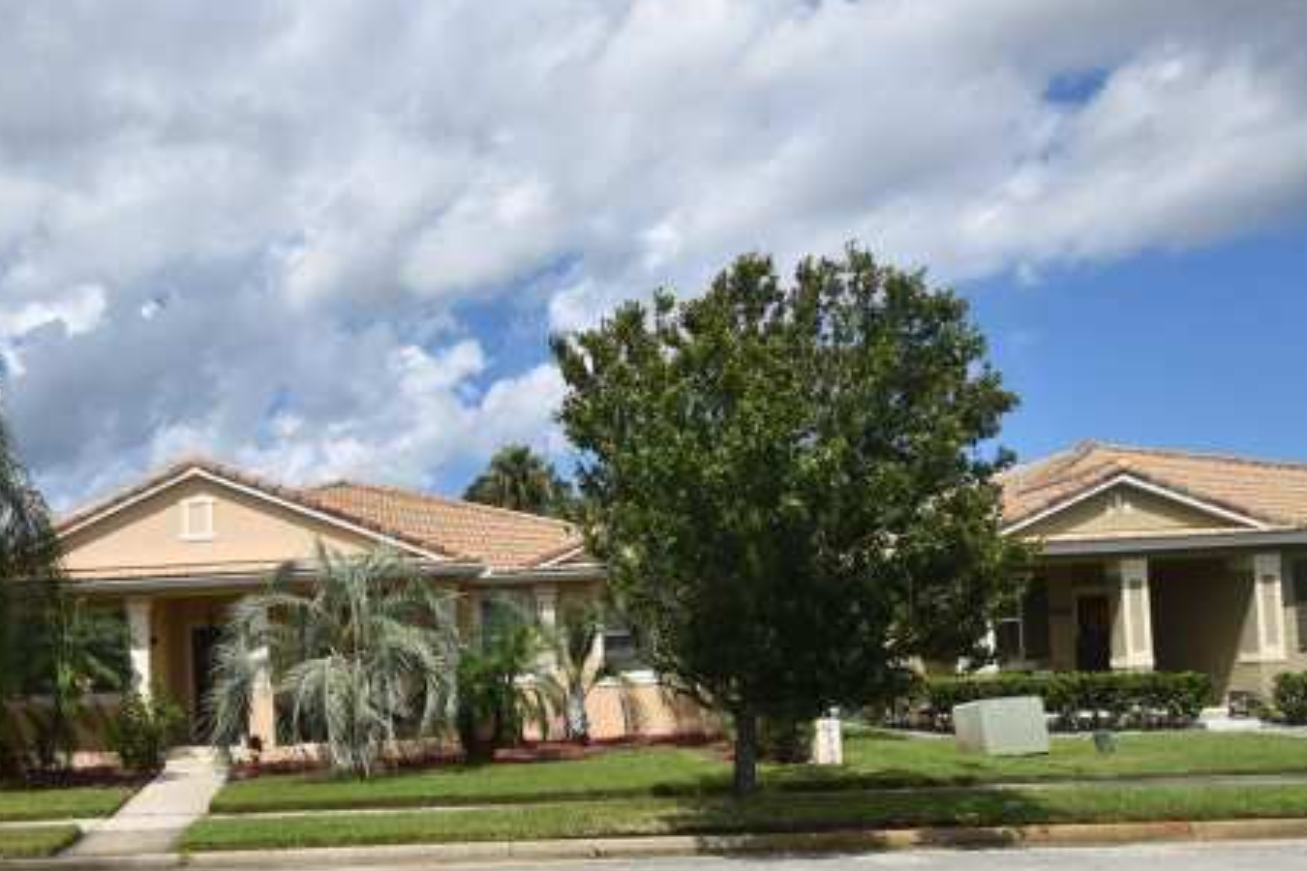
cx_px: 258
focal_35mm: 32
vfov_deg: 40.0
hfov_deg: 54.6
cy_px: 655
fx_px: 1162
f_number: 8
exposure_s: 1/500
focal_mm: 12
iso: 160
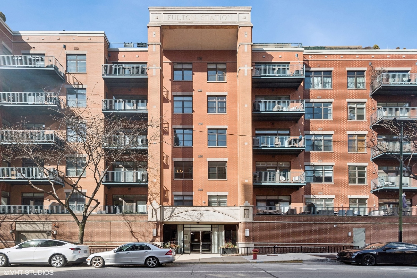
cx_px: 208
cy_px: 139
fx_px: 185
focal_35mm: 16
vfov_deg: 73.8
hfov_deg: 96.7
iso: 320
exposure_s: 1/1000
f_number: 8
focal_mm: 16
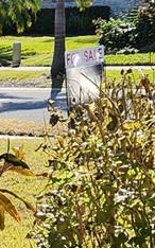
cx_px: -262
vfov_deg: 12.1
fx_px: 1130
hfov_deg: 7.2
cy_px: 331
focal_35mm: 167
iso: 20
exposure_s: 1/781
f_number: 1.8
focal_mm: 5.4
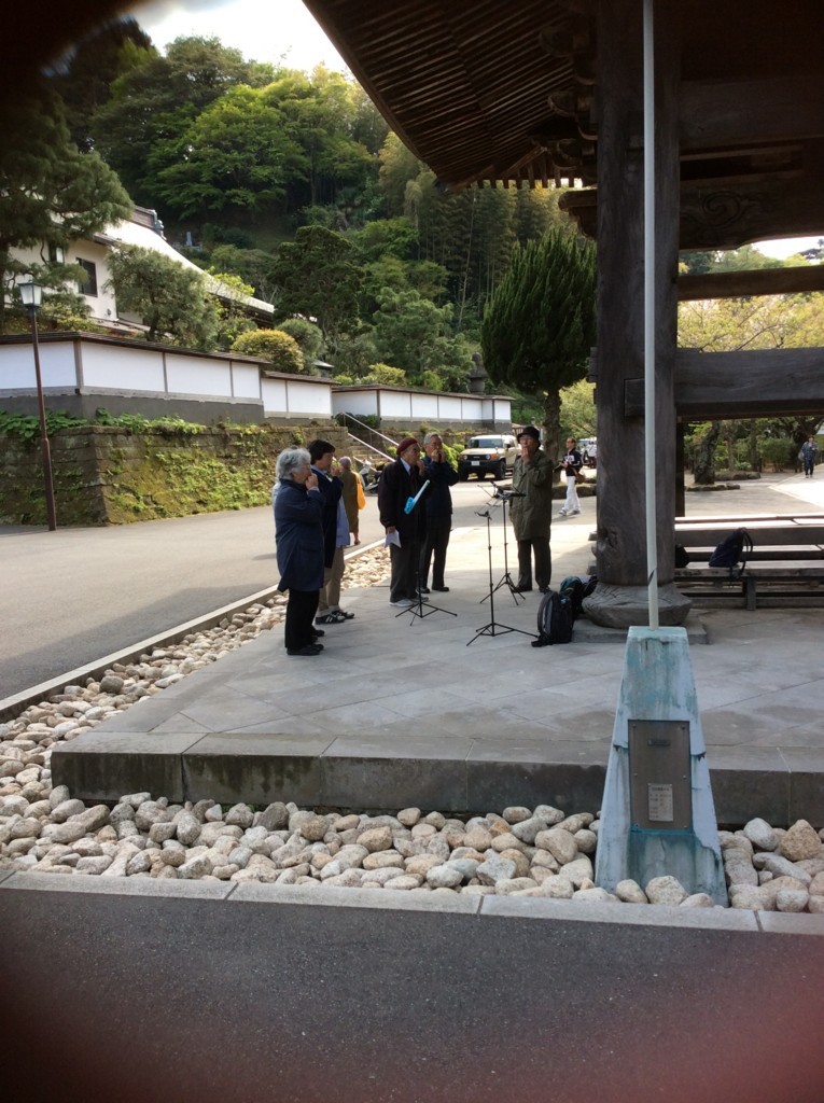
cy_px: 552
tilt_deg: -7.8
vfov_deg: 56.9
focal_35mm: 32
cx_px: 412
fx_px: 1018
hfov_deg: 44.1
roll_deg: +1.9
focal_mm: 3.3
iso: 32
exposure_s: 1/265
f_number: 2.4
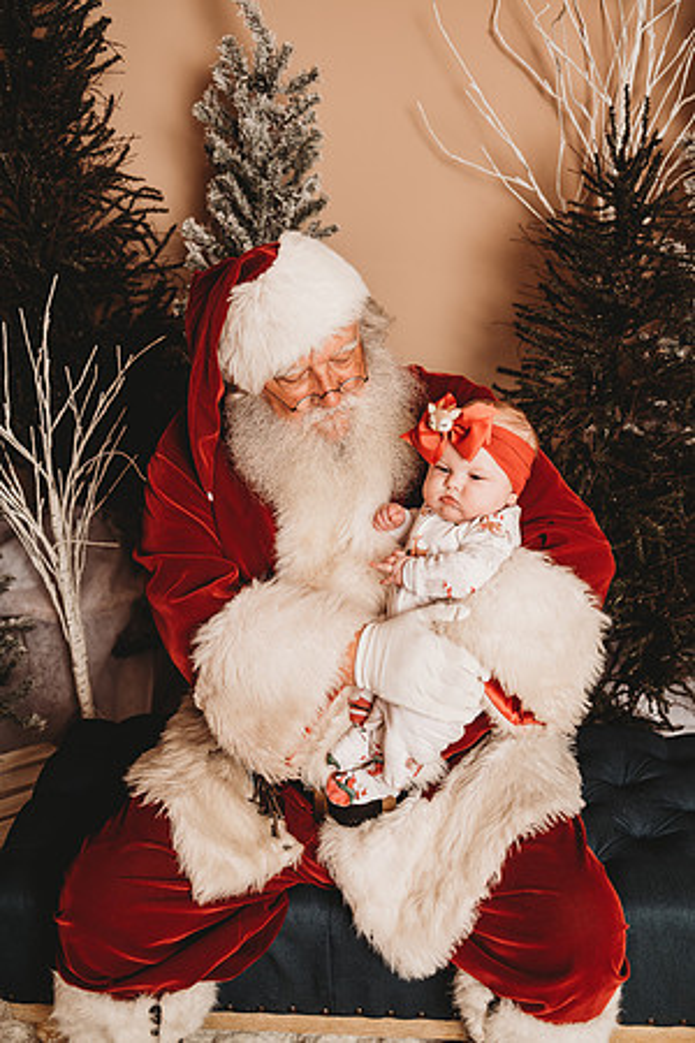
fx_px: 985
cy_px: 522
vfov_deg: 55.8
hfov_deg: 38.9
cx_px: 348
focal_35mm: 34
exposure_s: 1/160
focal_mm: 34
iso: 100
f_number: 4
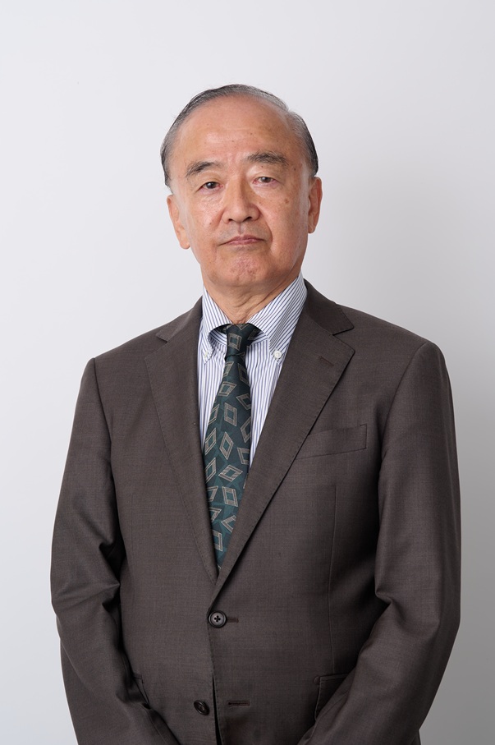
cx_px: 248
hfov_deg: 15.0
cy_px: 372
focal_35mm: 91
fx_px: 1880
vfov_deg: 22.4
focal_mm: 91
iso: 100
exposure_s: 1/125
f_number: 8
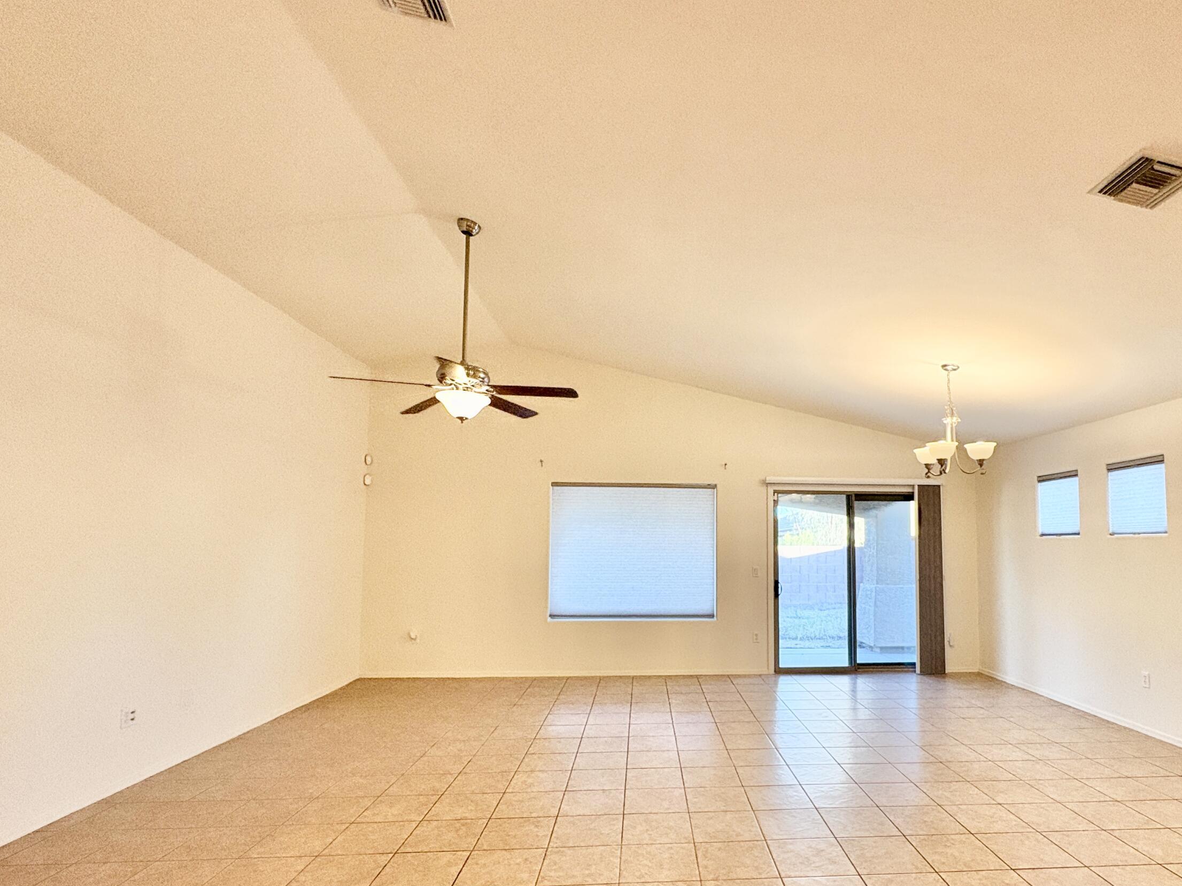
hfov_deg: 83.9
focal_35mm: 19
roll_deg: +0.1
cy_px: 507
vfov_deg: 68.3
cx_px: 691
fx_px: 649
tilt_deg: +4.0
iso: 320
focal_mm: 2.22
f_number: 2.2
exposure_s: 1/120
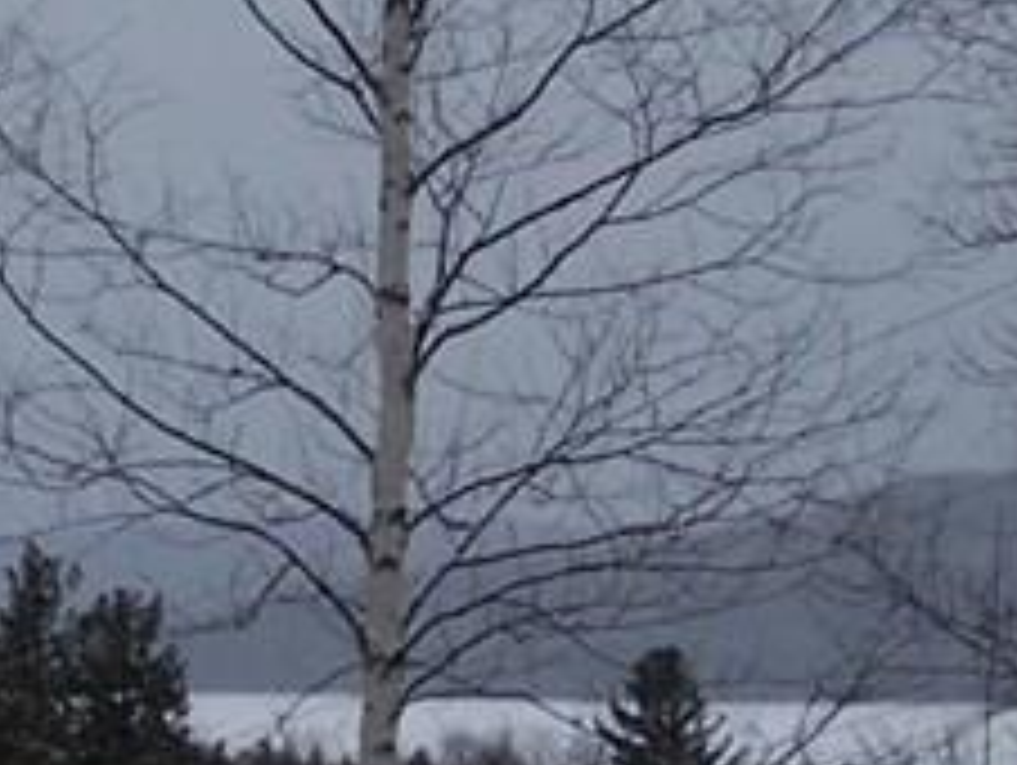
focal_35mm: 172
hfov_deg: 11.4
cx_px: 122
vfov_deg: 8.6
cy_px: 536
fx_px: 5059
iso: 80
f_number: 2.8
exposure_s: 1/800
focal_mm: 6.3
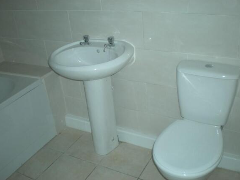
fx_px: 270
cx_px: 122
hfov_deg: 47.9
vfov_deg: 36.8
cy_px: 90
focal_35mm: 39
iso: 73
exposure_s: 1/60
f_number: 3.1
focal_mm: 6.3
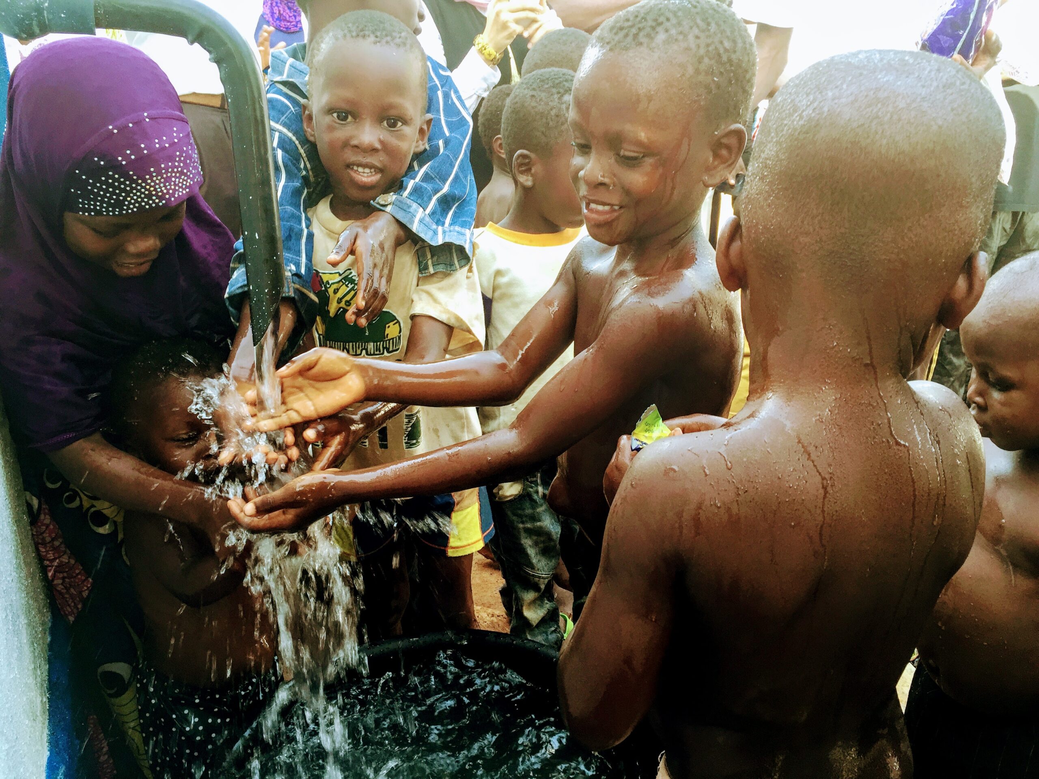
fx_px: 870
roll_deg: +1.4
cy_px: 390
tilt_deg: -19.2
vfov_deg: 48.2
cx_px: 520
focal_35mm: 29
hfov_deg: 61.7
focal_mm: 4.15
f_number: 2.2
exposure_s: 1/100
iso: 50
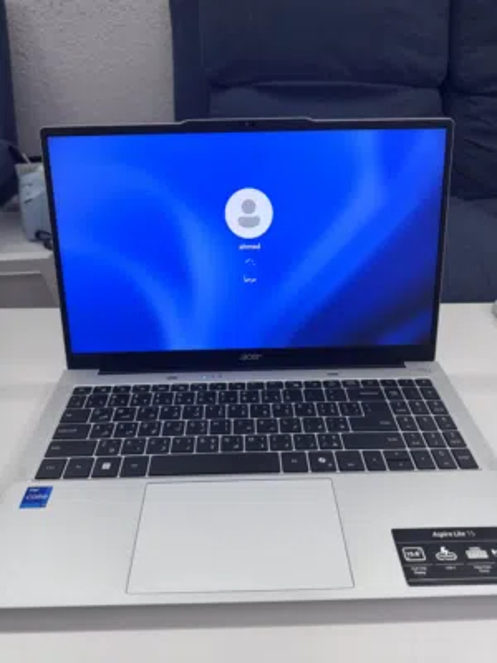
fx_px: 459
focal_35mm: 24
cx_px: 248
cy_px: 332
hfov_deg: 56.8
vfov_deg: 71.6
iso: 400
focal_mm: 6.76
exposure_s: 1/60
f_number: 1.78
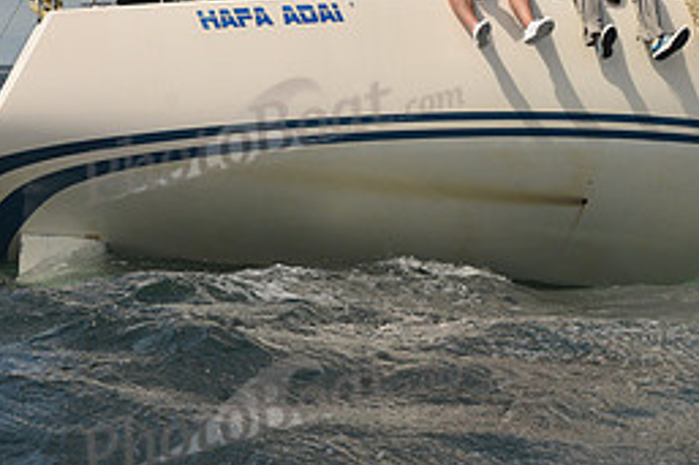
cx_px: 607
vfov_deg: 8.6
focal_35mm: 158
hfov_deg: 12.9
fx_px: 3066
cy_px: -45
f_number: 7.1
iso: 320
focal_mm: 70
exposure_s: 1/1000
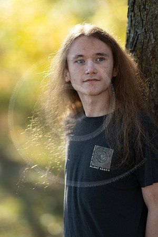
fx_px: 836
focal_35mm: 127
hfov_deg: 10.8
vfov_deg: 16.1
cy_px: 118
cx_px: 79
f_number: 1.2
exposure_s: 1/1250
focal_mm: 85
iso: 80
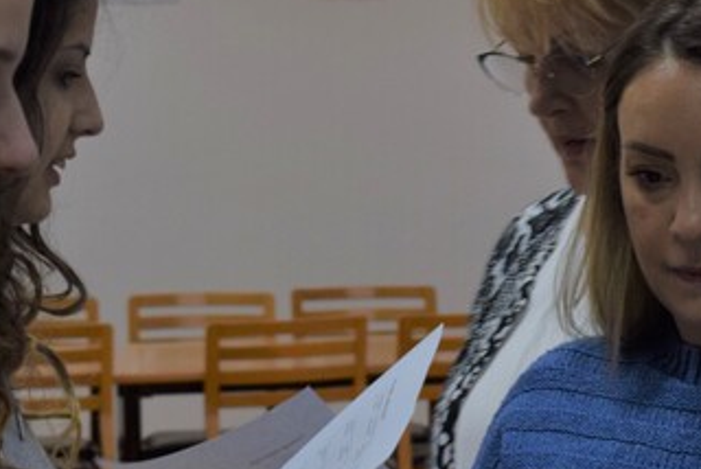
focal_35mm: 163
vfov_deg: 8.4
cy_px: 382
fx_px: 3177
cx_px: 519
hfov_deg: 12.6
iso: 500
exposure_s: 1/100
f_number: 4.5
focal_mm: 34
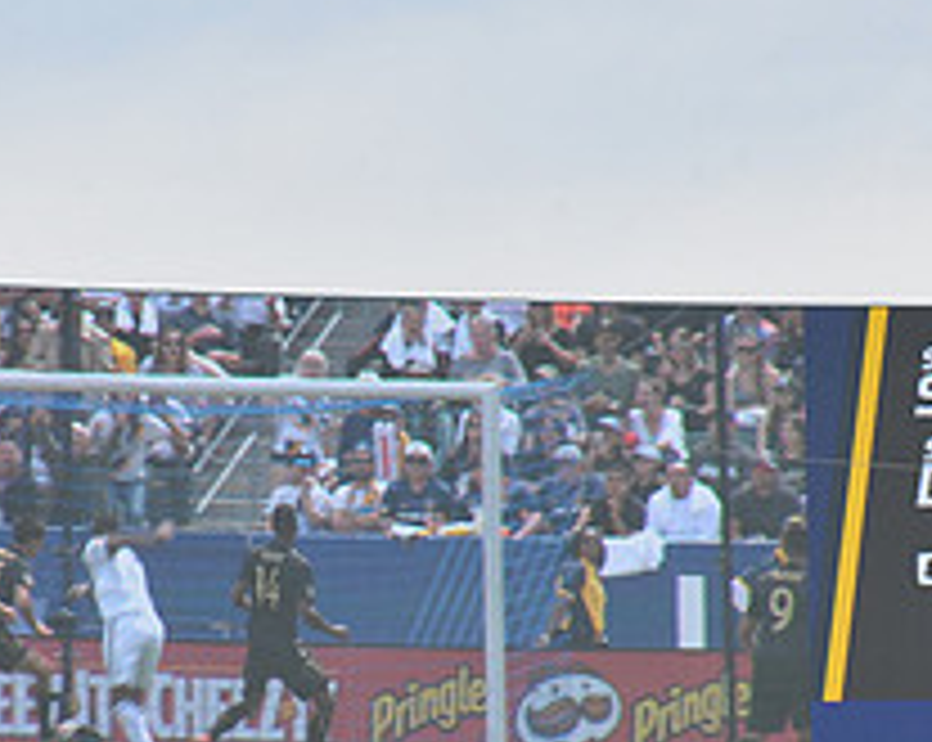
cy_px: 688
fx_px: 9062
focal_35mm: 329
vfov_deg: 4.7
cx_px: 297
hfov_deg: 5.9
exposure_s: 1/500
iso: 320
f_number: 11
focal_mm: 125
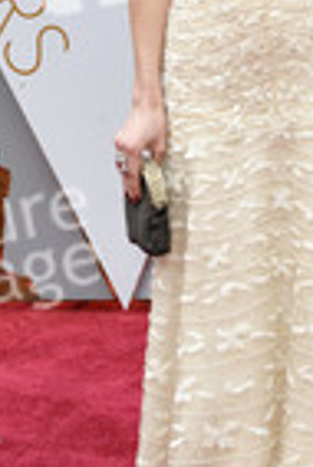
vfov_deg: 8.9
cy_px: 102
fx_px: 3005
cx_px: 292
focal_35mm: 231
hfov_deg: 6.0
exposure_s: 1/250
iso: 1000
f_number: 8
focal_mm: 82
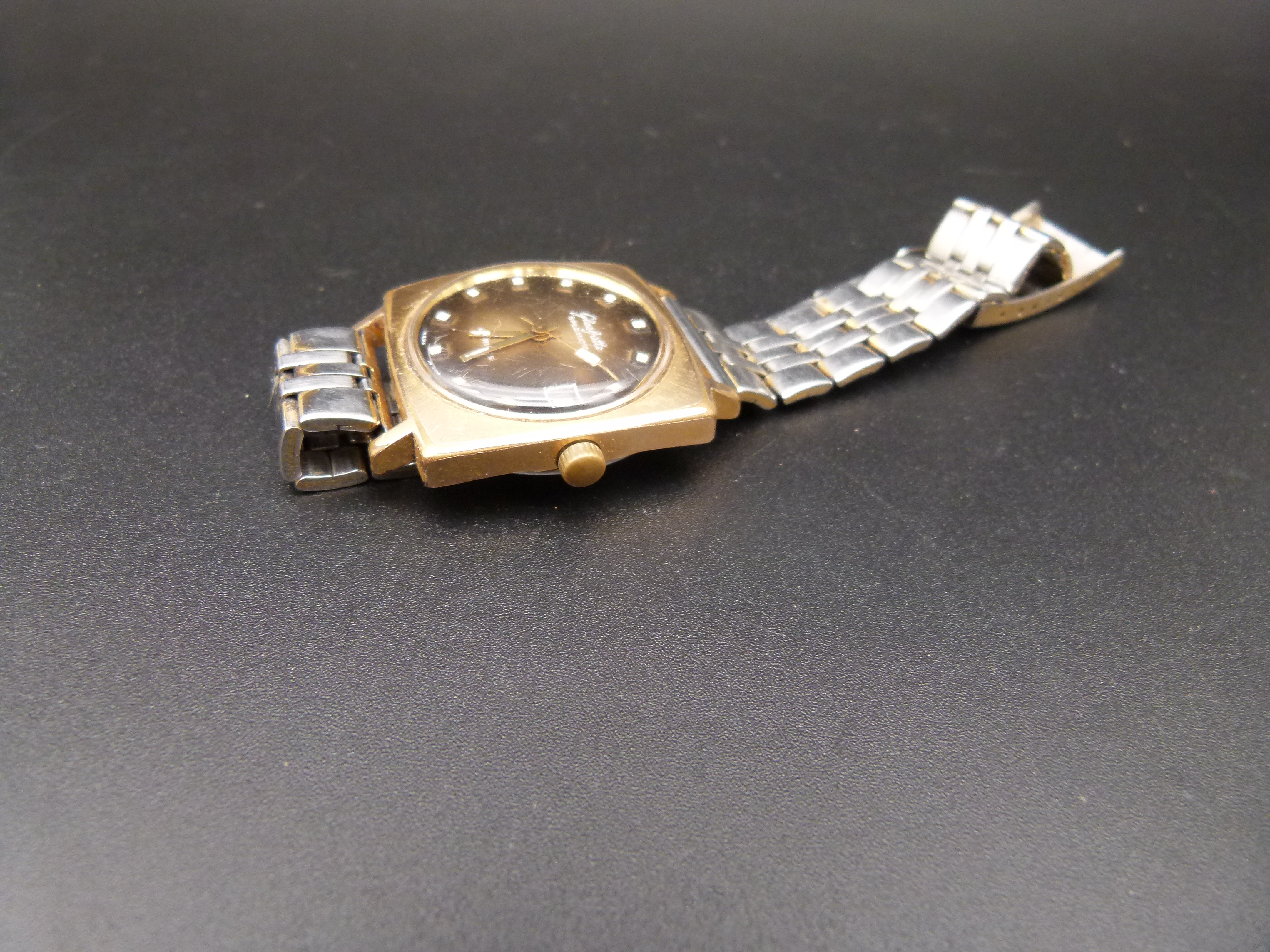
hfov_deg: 69.4
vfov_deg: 54.9
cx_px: 635
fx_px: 917
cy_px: 476
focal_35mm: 25
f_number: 2.8
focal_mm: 4.5
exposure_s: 1/60
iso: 200
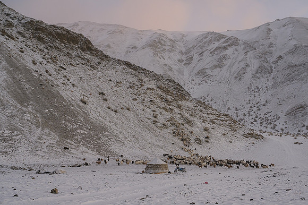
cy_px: 115
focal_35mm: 31
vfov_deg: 41.6
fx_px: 269
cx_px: 173
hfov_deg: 59.4
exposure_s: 1/160
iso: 320
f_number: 7.1
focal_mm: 28
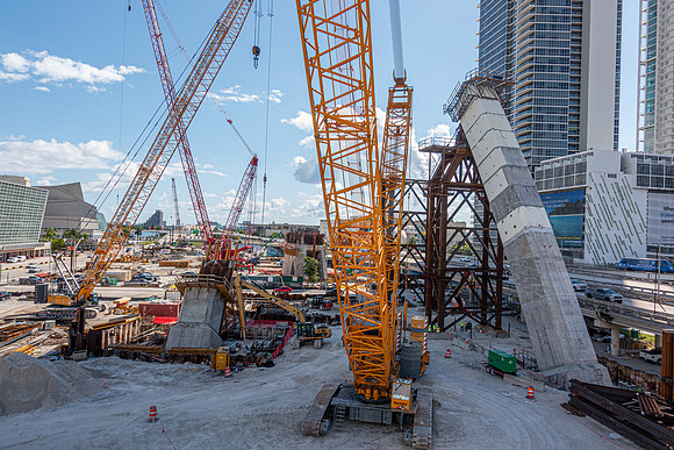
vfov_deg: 53.2
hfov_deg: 73.7
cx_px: 337
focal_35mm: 24
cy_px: 225
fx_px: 449
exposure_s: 1/800
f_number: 4.5
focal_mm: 8.8
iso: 125
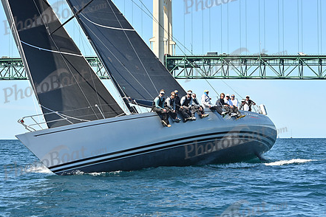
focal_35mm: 92
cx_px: 146
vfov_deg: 14.9
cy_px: 112
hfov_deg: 22.1
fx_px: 833
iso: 320
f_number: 7.1
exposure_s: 1/1000
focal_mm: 70
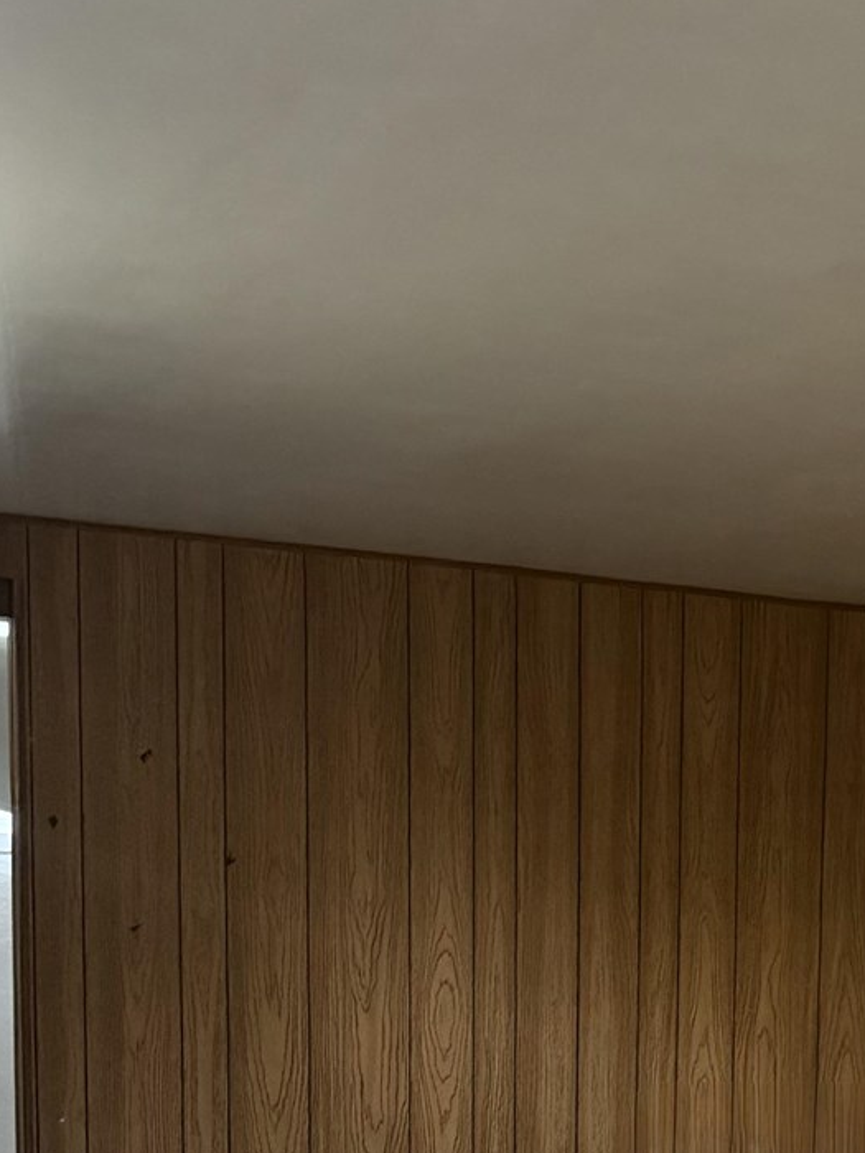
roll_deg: -1.3
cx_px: 1071
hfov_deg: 17.7
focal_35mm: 79
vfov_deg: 23.1
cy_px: 1308
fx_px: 2632
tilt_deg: -8.8
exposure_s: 1/40
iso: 1000
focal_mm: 6.76
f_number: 1.78
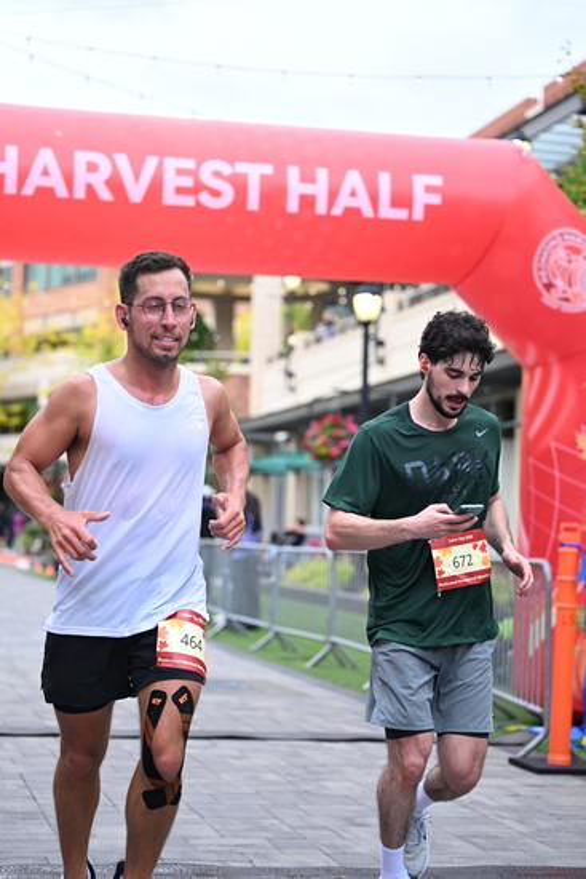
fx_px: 1732
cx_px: 293
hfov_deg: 19.2
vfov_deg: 28.4
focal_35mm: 71
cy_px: 440
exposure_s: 1/1600
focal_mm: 71
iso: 1000
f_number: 2.8
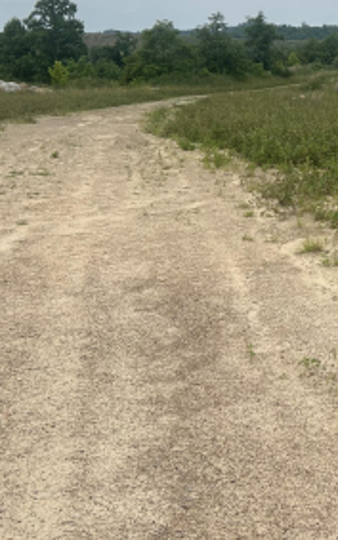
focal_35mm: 65
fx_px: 958
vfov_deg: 30.9
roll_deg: -0.8
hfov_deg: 18.4
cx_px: 459
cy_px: 132
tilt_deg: -5.9
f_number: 1.5
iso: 50
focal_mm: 5.7
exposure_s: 1/4630
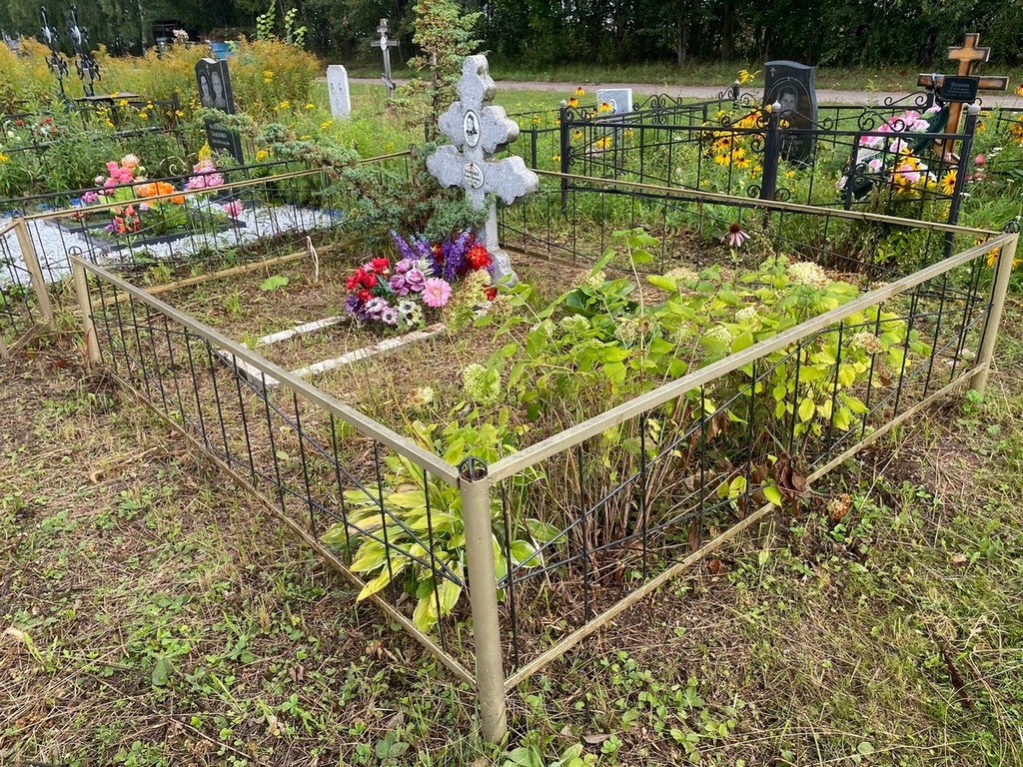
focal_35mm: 26
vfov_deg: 53.1
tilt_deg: -19.7
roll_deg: +1.6
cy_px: 384
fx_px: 768
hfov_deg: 67.3
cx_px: 512
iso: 32
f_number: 1.8
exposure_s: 1/565
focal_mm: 4.25
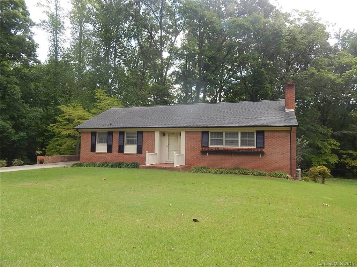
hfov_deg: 73.9
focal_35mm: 23
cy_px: 134
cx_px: 178
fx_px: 237
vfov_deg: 58.9
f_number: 3
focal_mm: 4
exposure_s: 1/320
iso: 125
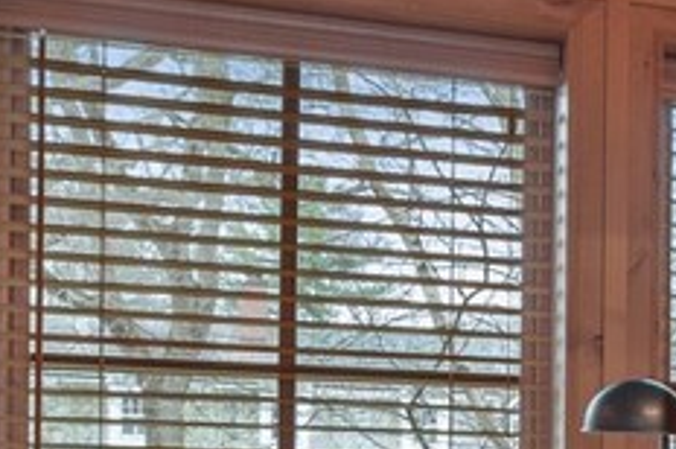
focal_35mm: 98
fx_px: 1838
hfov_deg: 16.2
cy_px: 586
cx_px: 1340
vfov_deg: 13.4
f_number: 8
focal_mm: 14
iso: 200
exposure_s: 6
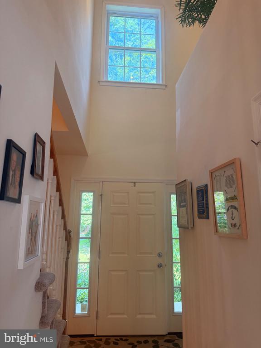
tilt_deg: +11.0
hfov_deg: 56.8
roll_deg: -1.3
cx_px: 130
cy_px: 174
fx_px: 241
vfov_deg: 71.6
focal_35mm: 24
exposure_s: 1/129
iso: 200
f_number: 1.78
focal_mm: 6.76
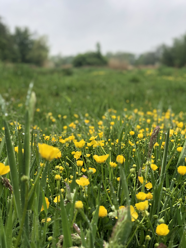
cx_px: 93
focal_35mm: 52
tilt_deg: -7.4
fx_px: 373
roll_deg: -1.3
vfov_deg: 36.8
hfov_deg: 28.0
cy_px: 124
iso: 16
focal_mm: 6
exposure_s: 1/190
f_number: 2.4
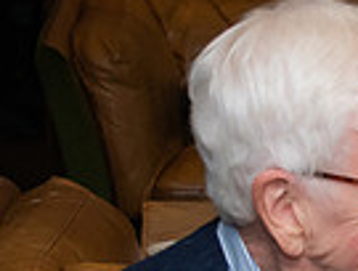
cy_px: 451
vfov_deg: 6.5
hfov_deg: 8.0
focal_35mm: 225
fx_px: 2333
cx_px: 895
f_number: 5.6
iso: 500
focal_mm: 35
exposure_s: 1/60
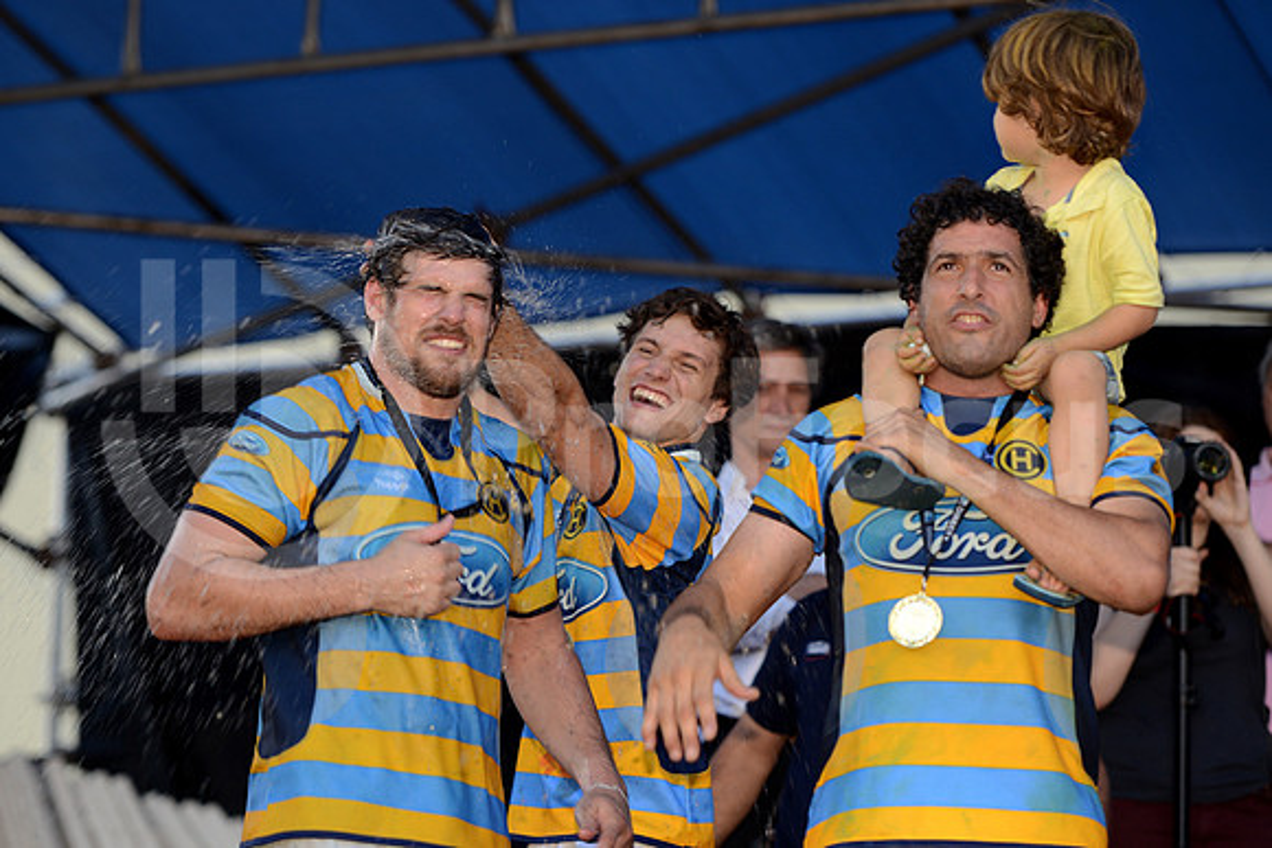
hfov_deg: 15.8
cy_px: 424
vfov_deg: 10.6
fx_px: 4594
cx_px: 636
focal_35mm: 130
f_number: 2.8
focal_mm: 130
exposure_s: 1/160
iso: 400
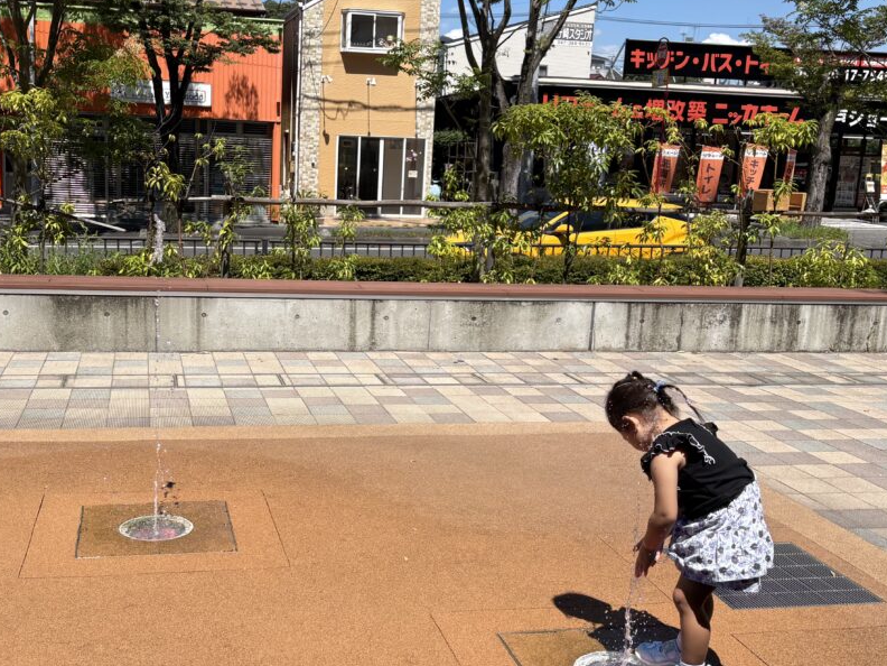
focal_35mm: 42
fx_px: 1076
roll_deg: -1.9
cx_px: 344
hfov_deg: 44.5
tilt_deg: -10.8
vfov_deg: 34.3
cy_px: 362
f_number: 1.6
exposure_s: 1/3623
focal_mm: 5.96
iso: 50
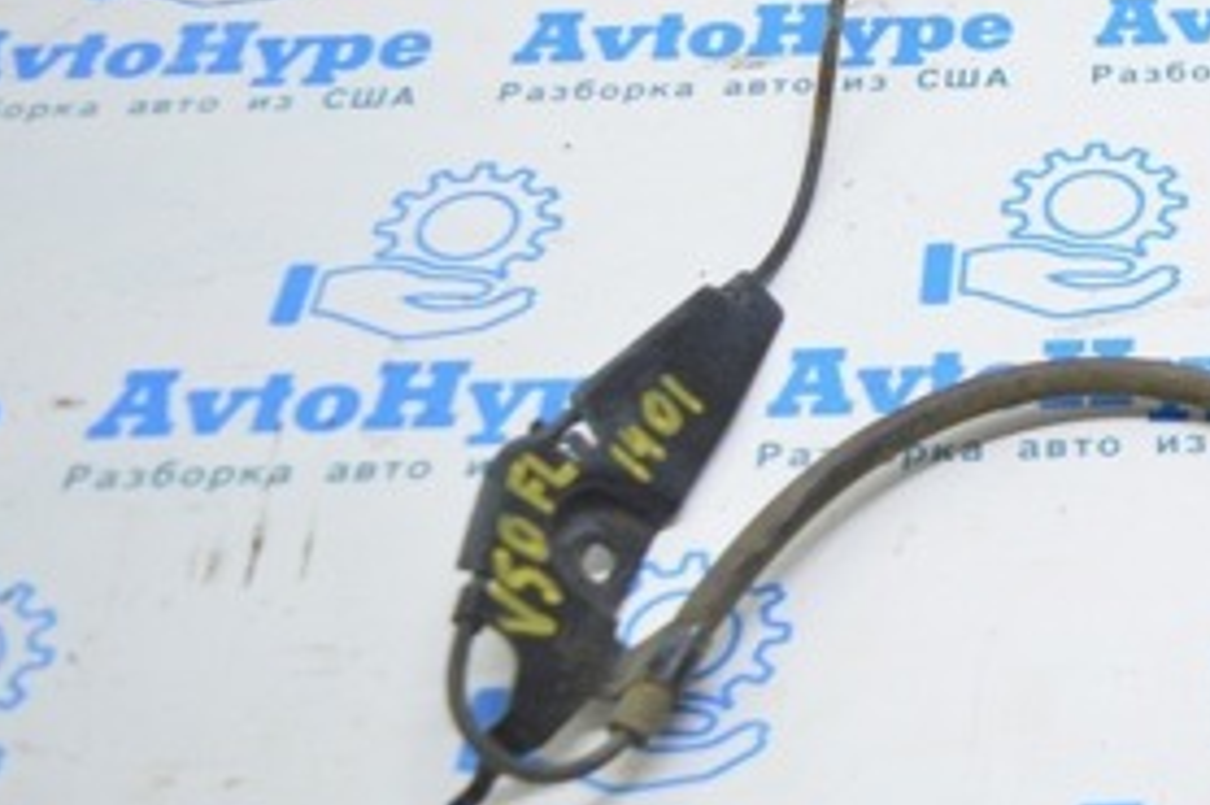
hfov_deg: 24.9
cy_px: 202
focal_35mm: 76
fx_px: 2553
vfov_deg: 17.8
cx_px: 1310
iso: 400
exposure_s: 1/50
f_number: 3.8
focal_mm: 22
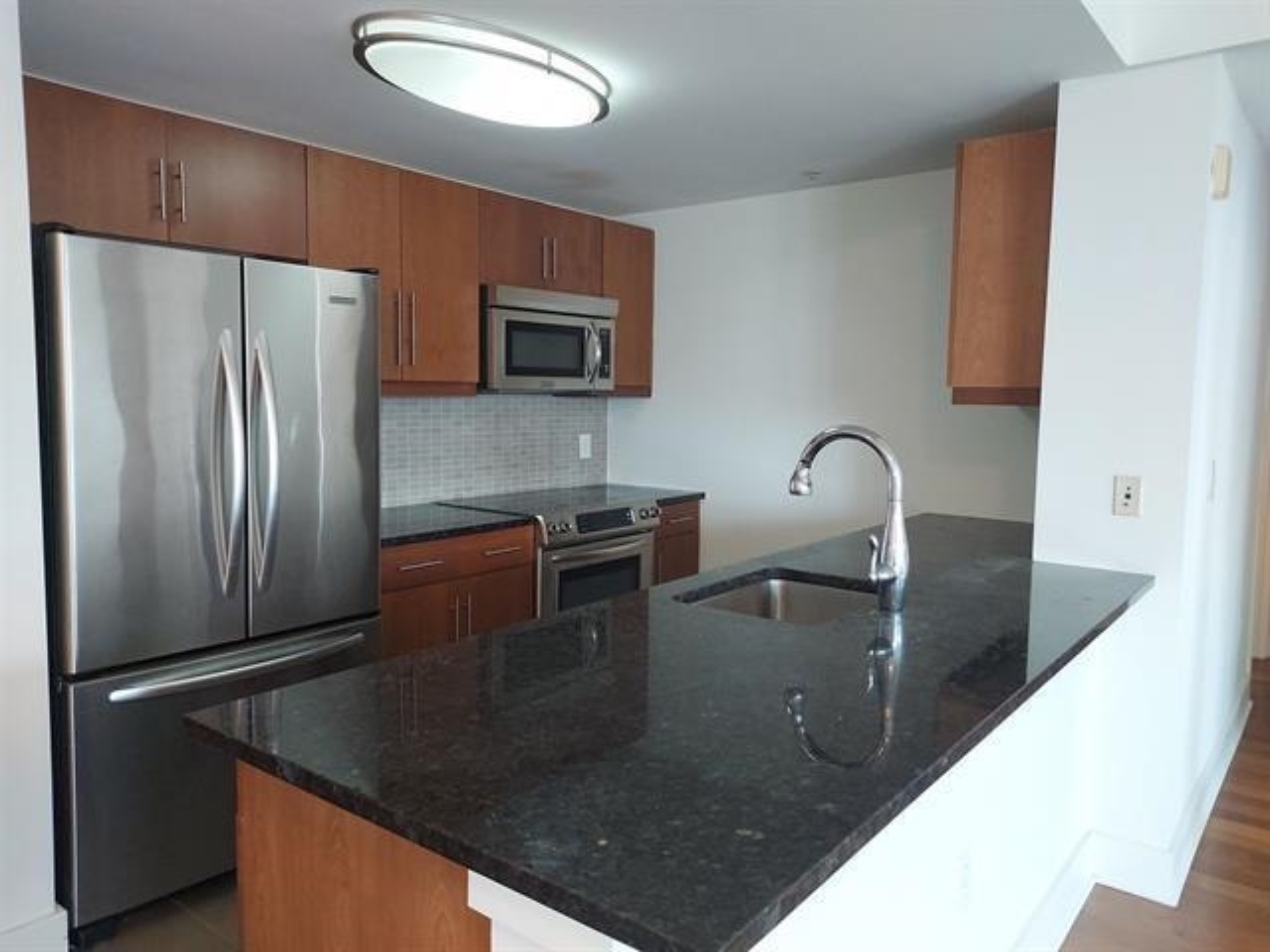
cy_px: 476
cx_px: 635
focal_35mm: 25
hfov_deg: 69.4
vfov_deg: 54.9
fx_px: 917
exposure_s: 1/60
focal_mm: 4.6
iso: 320
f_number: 2
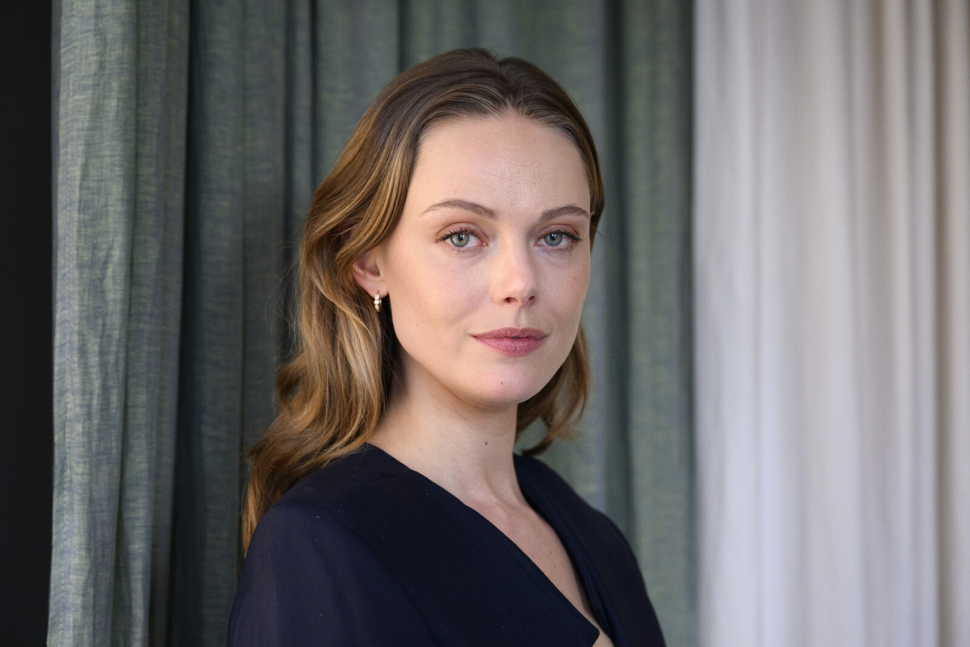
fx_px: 1859
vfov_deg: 19.7
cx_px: 485
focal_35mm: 69
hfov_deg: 29.2
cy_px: 324
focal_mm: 69
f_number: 4.5
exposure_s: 1/200
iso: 3200
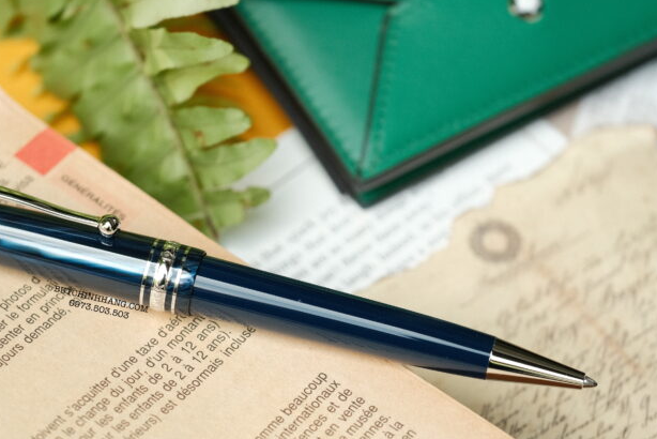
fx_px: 3652
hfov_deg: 10.3
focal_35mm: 200
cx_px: 266
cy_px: 223
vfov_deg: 6.9
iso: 200
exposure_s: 1/250
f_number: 3.2
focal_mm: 80
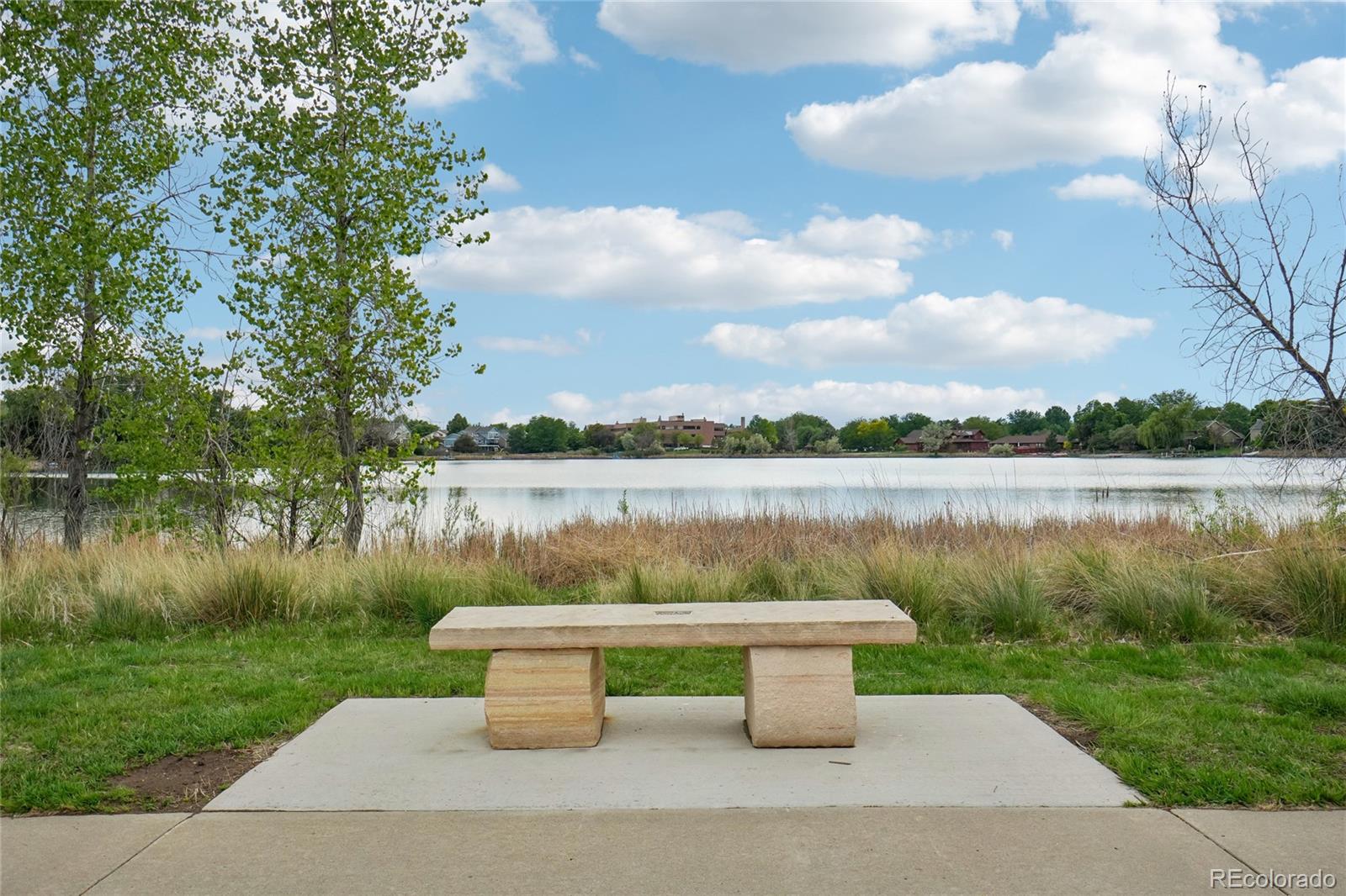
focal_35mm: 27
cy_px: 448
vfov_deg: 47.9
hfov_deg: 67.4
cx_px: 673
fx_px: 1009
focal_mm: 18
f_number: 8
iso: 400
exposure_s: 1/1250
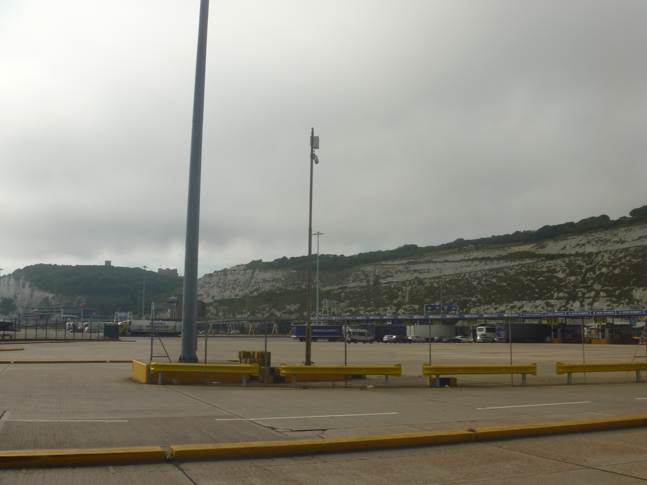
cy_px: 242
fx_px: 654
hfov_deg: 52.6
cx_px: 324
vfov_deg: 40.7
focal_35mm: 35
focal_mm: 6.3
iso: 80
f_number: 5.6
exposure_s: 1/800
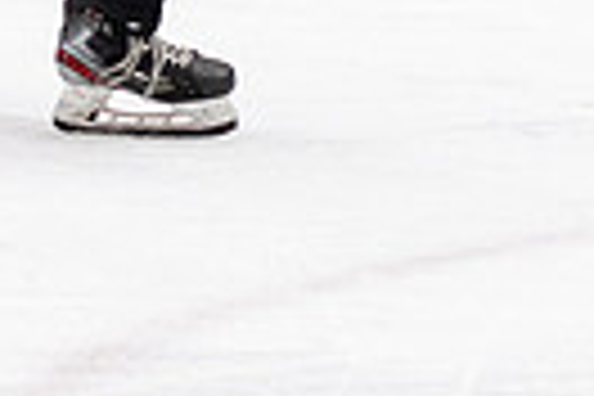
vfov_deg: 2.2
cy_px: -443
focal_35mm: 630
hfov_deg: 3.3
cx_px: 157
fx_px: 10394
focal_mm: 78
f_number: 2.8
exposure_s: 1/640
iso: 1800
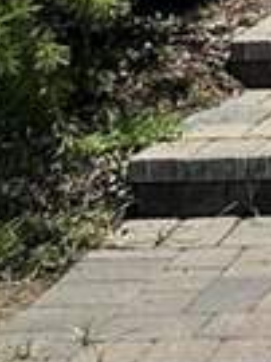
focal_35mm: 190
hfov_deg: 6.7
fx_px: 1986
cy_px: -585
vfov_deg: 9.1
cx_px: 928
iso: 80
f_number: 1.78
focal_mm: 6.86
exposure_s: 1/5525
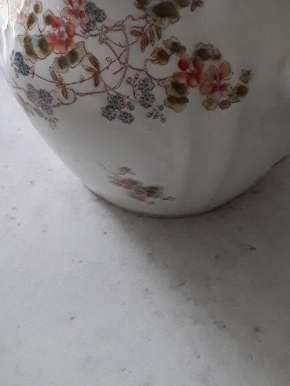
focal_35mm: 55
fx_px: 614
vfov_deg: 34.3
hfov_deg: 26.6
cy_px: 106
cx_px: 131
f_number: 1.9
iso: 125
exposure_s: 1/33
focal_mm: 2.91
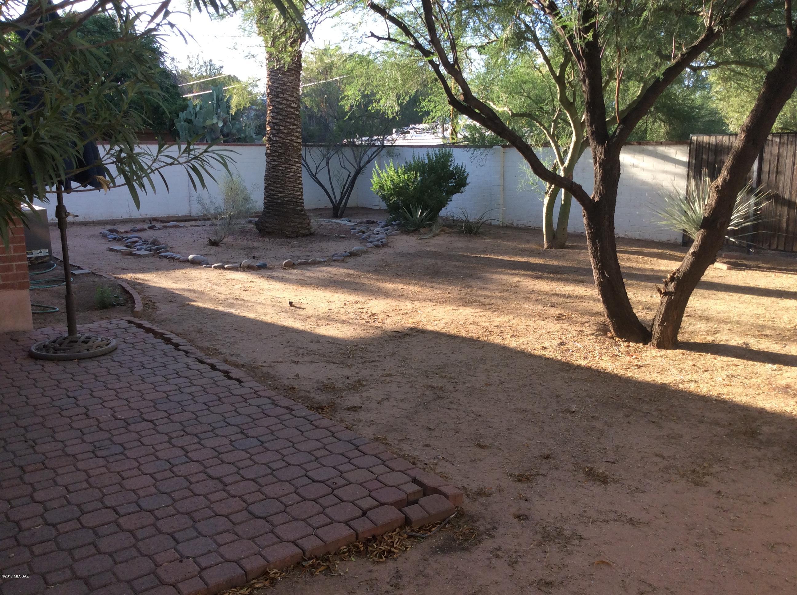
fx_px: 736
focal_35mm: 32
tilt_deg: -13.6
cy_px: 298
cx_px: 398
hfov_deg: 56.9
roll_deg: +0.6
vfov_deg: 44.1
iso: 32
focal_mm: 3.3
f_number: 2.4
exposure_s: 1/195
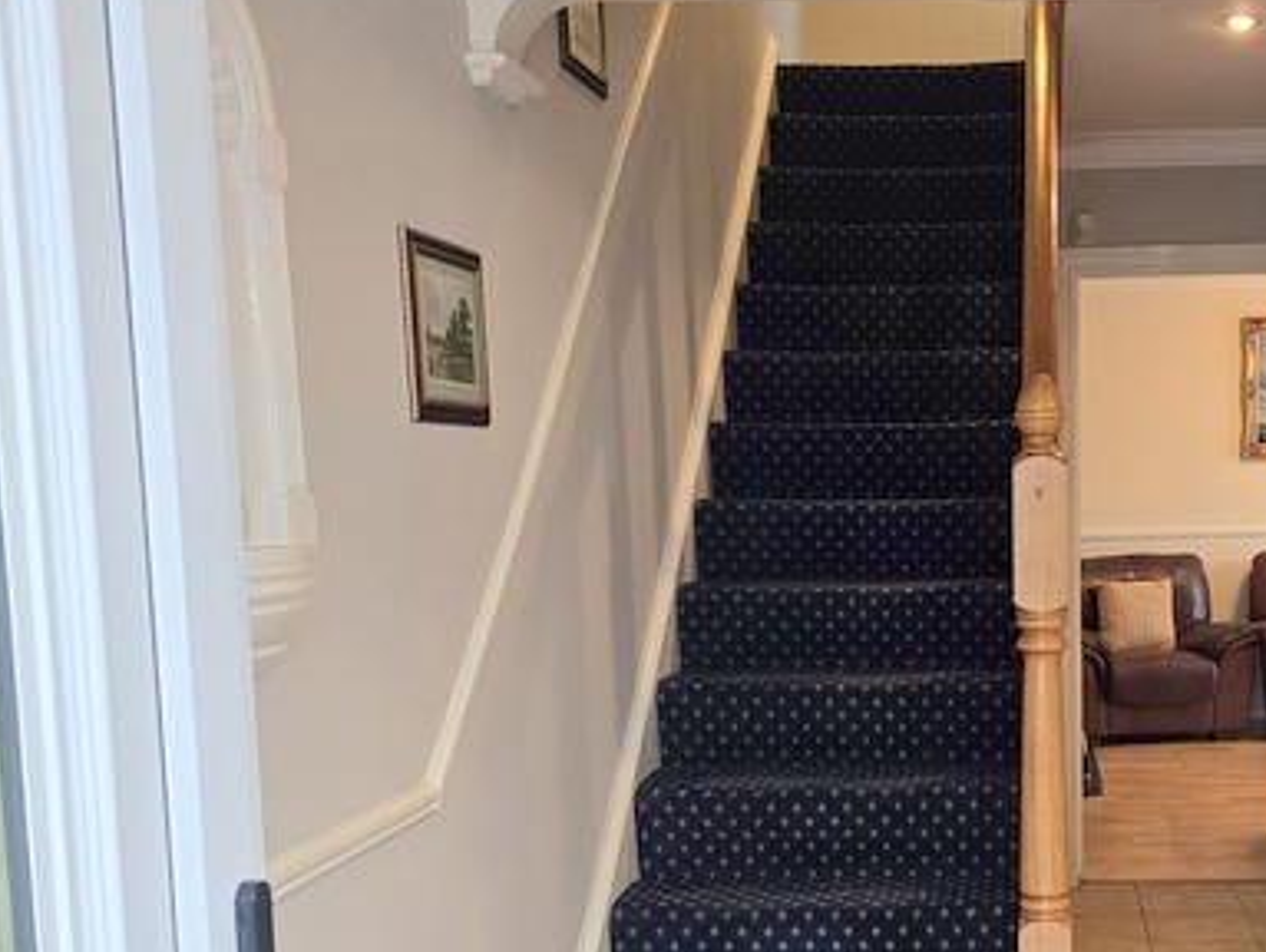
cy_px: 681
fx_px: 1757
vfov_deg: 30.0
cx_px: 975
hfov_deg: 38.4
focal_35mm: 48
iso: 250
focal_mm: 6.3
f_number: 1.7
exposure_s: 1/100
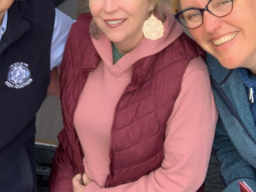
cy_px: -22
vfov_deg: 16.8
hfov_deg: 22.6
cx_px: 35
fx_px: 629
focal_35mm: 85
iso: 16
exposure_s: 1/191
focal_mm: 2.87
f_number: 2.2
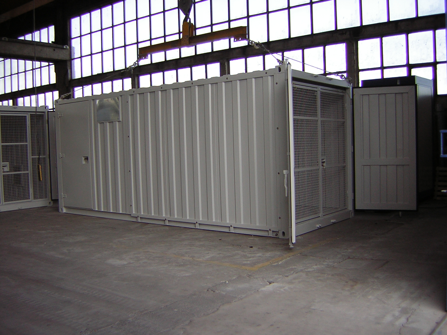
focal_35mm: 36
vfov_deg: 39.7
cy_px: 168
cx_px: 224
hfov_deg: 51.4
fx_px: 465
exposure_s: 1/112
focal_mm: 4.7
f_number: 2.6
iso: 50
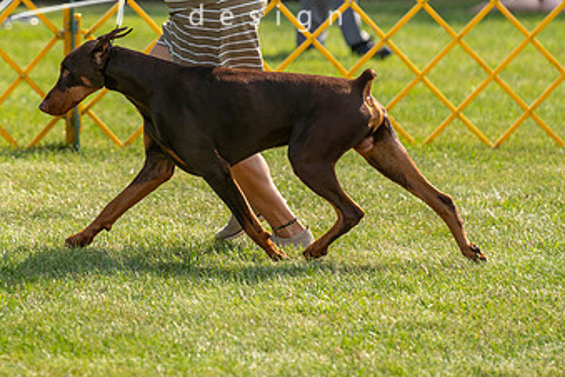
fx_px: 5367
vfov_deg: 4.0
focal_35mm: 342
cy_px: 68
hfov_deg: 6.0
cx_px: 135
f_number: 3.5
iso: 200
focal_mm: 200
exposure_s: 1/1600
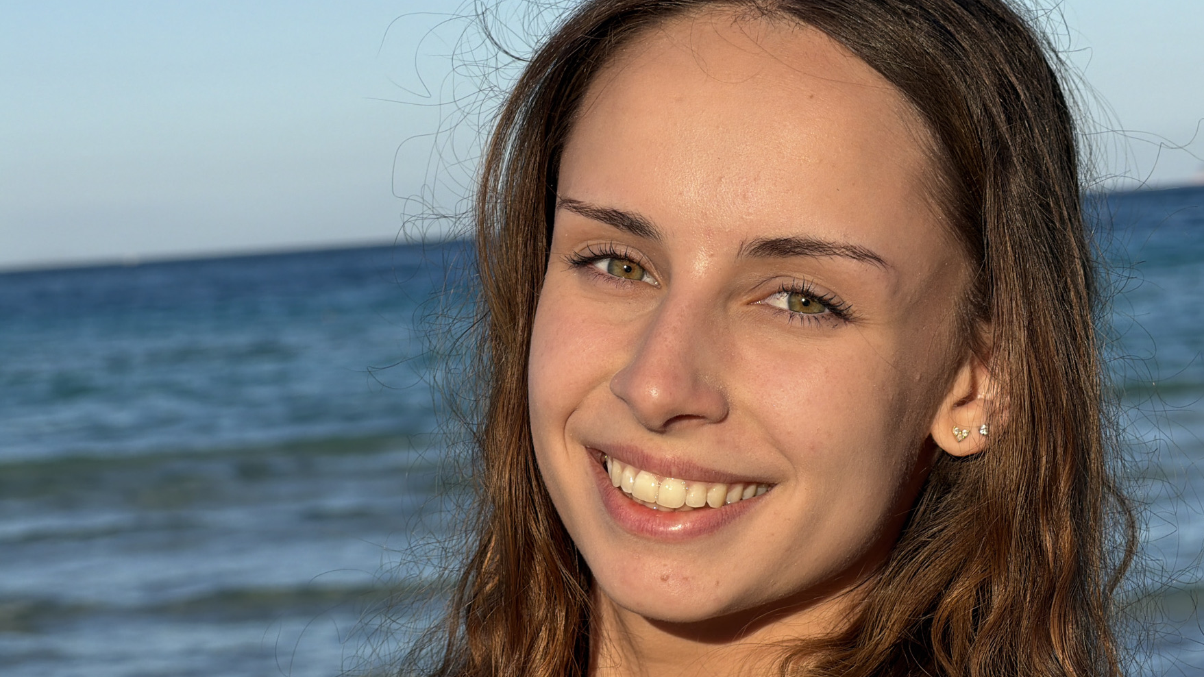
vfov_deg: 9.8
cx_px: 674
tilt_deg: -3.3
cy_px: 387
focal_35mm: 124
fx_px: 3958
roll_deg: +3.6
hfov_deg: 17.3
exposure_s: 1/638
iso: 20
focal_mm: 16.89
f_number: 2.8
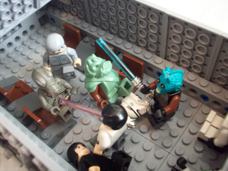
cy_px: 86
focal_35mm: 37
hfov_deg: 50.1
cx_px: 114
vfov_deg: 38.7
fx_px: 244
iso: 160
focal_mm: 6.2
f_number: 2.8
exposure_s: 1/9.21
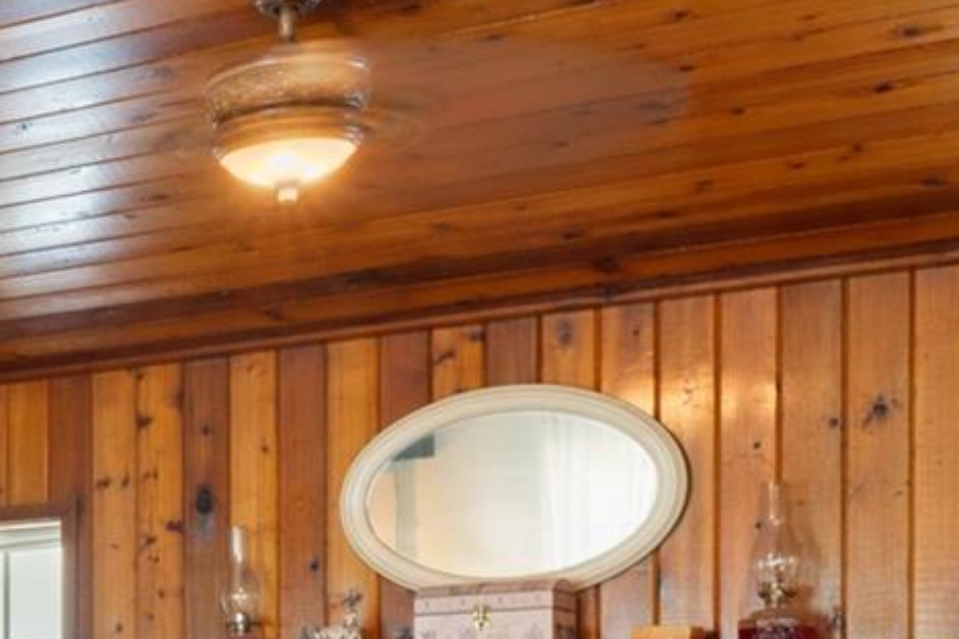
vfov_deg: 15.9
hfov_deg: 19.8
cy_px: 789
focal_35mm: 82
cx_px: -656
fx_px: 2184
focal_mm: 16
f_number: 8
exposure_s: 1.3
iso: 400
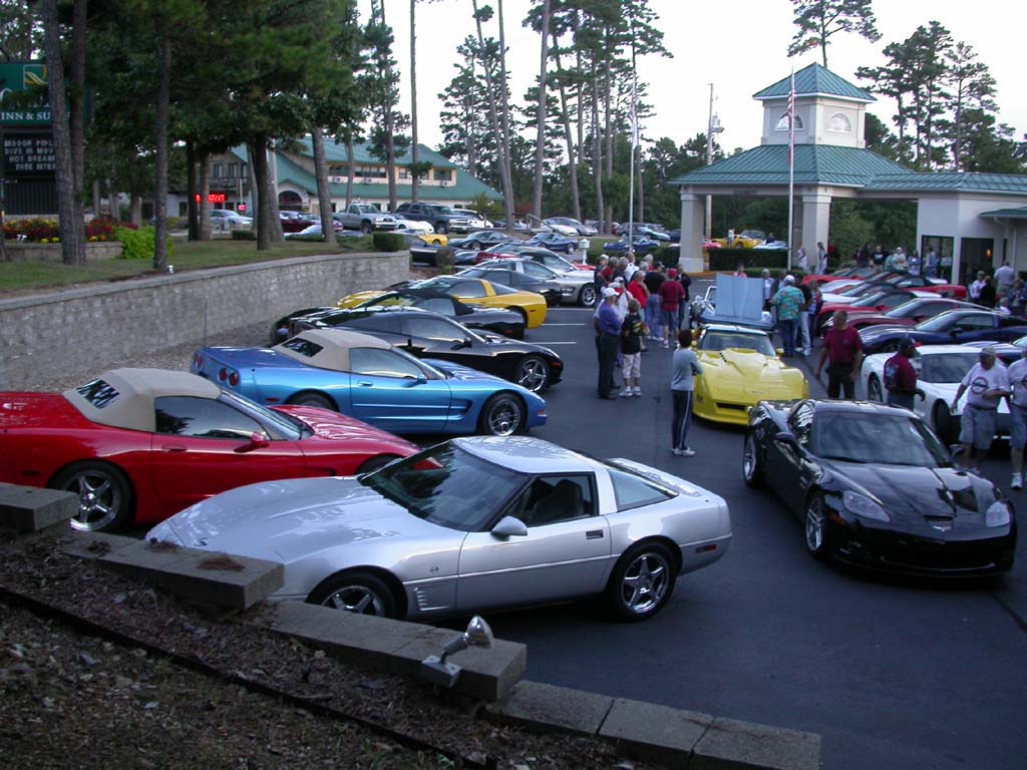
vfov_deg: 37.7
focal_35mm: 38
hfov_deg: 49.0
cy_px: 385
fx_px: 1127
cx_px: 514
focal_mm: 7.85
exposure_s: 1/53.5
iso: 100
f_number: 3
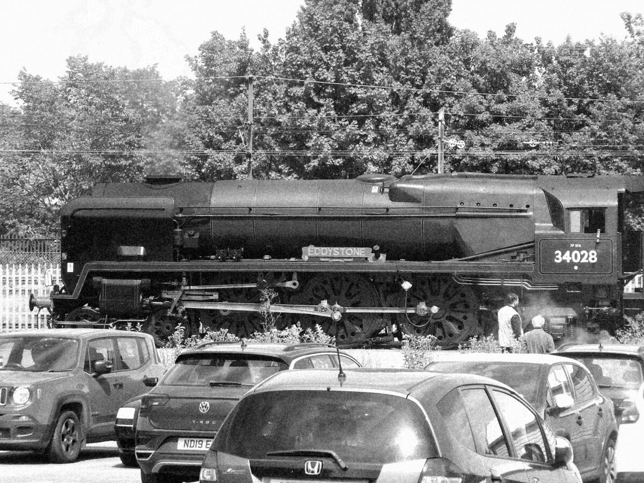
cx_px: 322
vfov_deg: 10.4
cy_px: 242
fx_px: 2660
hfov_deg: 13.8
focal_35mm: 143
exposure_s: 1/256
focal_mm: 25.6
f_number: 4.3
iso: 100
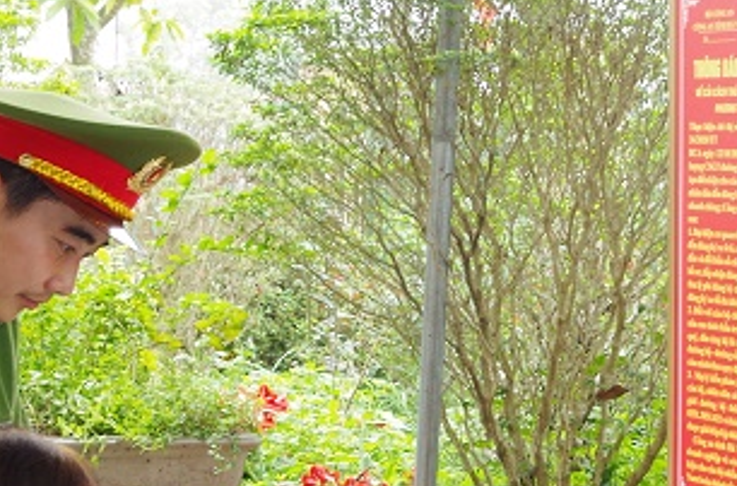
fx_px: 2306
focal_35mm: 113
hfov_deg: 17.9
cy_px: 432
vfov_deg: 12.0
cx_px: 629
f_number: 5
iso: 400
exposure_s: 1/50
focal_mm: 24
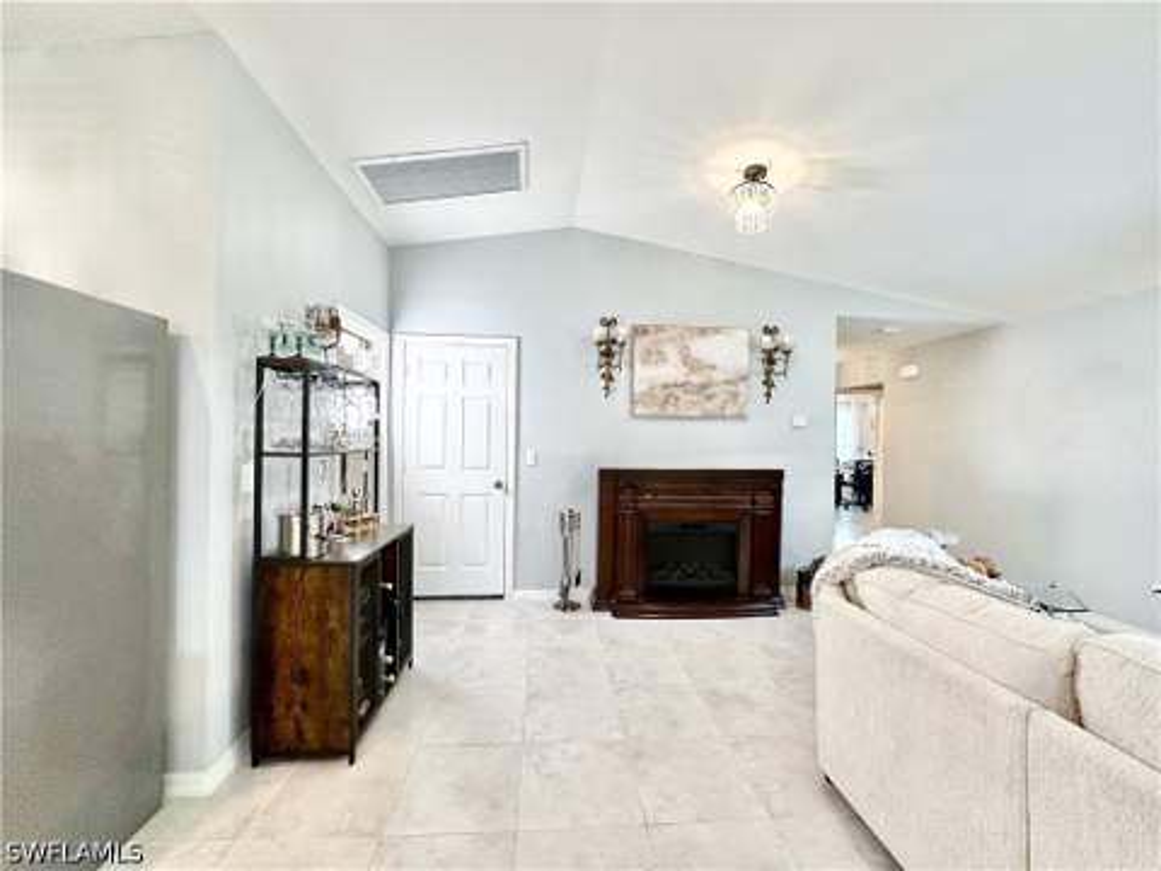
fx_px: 470
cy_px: 436
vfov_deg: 85.7
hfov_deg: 102.1
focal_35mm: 14
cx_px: 580
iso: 200
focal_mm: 2.22
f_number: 2.2
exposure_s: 1/120
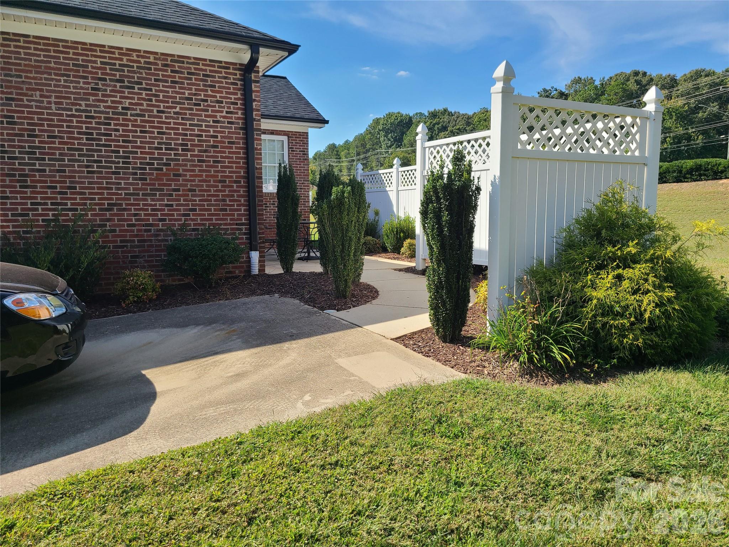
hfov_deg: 67.3
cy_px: 274
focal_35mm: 26
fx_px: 548
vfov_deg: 53.1
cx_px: 364
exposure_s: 1/1559
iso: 40
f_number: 1.8
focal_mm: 5.4
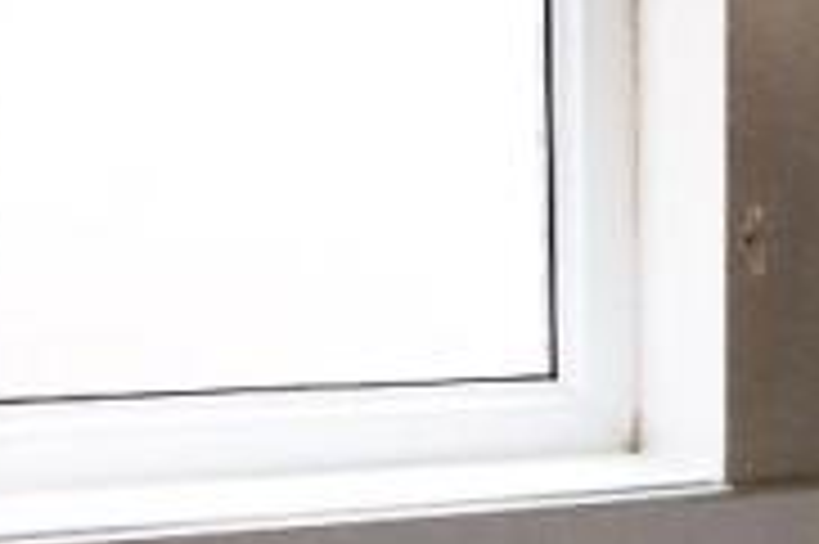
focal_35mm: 107
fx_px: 2432
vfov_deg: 12.3
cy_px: 753
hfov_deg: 18.2
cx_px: 956
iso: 40
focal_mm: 3.3
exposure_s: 1/40
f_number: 2.4
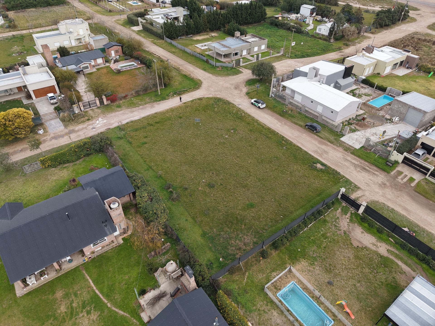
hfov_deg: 71.6
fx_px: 302
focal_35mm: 24
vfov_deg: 56.8
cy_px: 163
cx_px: 218
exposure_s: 1/800
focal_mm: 8.67
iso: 120
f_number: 1.8
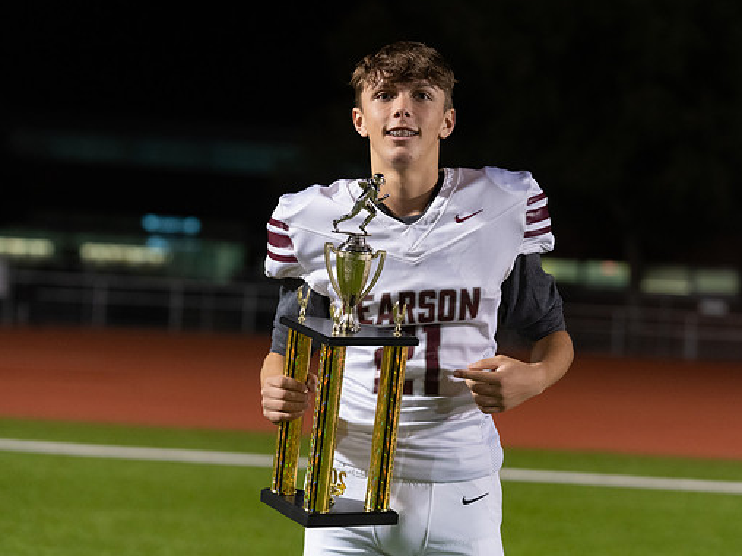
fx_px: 2744
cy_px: 260
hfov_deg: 15.4
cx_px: 434
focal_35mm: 128
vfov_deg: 11.6
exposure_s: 1/320
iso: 4000
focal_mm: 105
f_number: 3.5
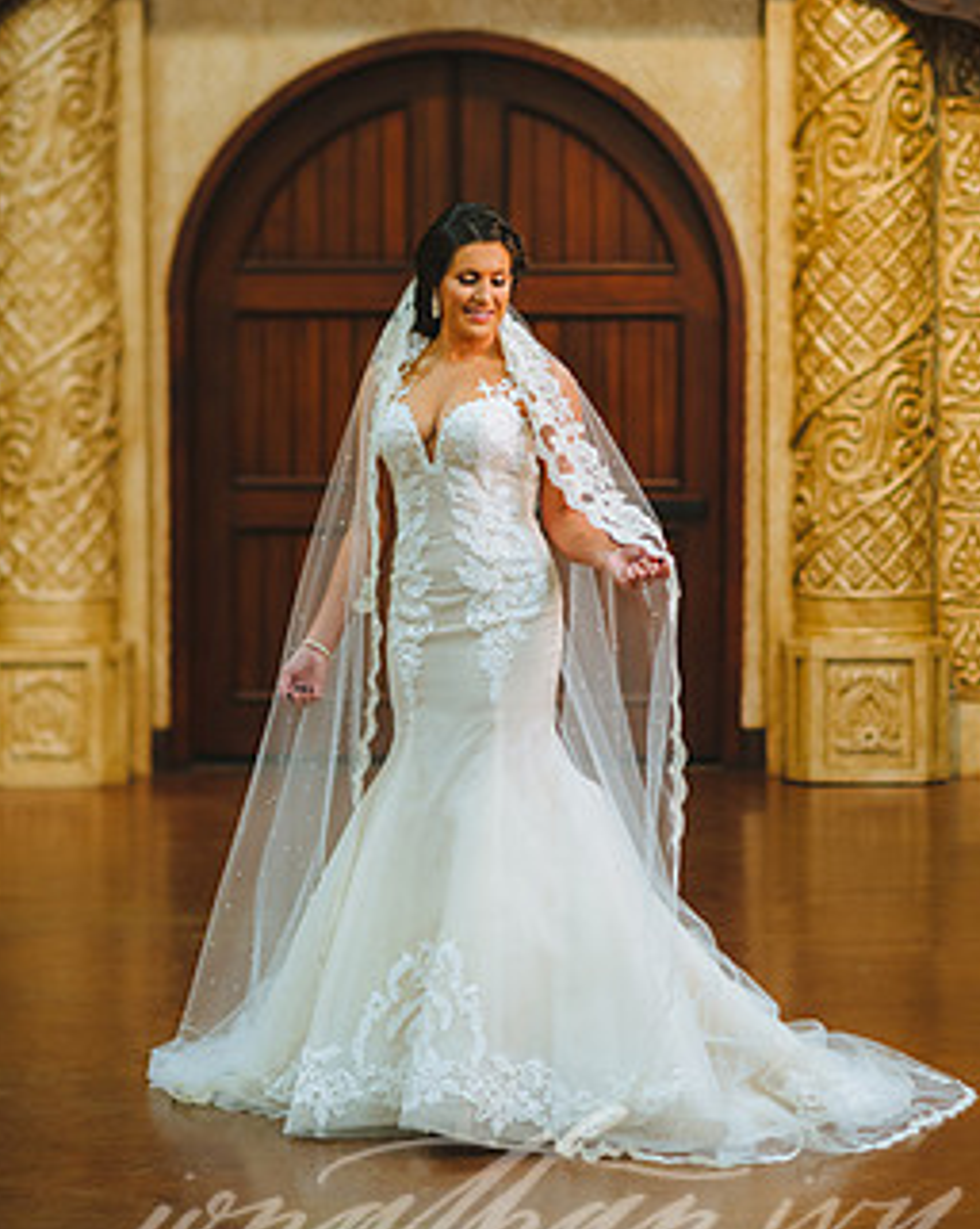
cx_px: 513
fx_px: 4068
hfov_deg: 13.7
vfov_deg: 17.2
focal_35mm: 112
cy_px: 513
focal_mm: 85
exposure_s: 1/125
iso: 400
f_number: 2
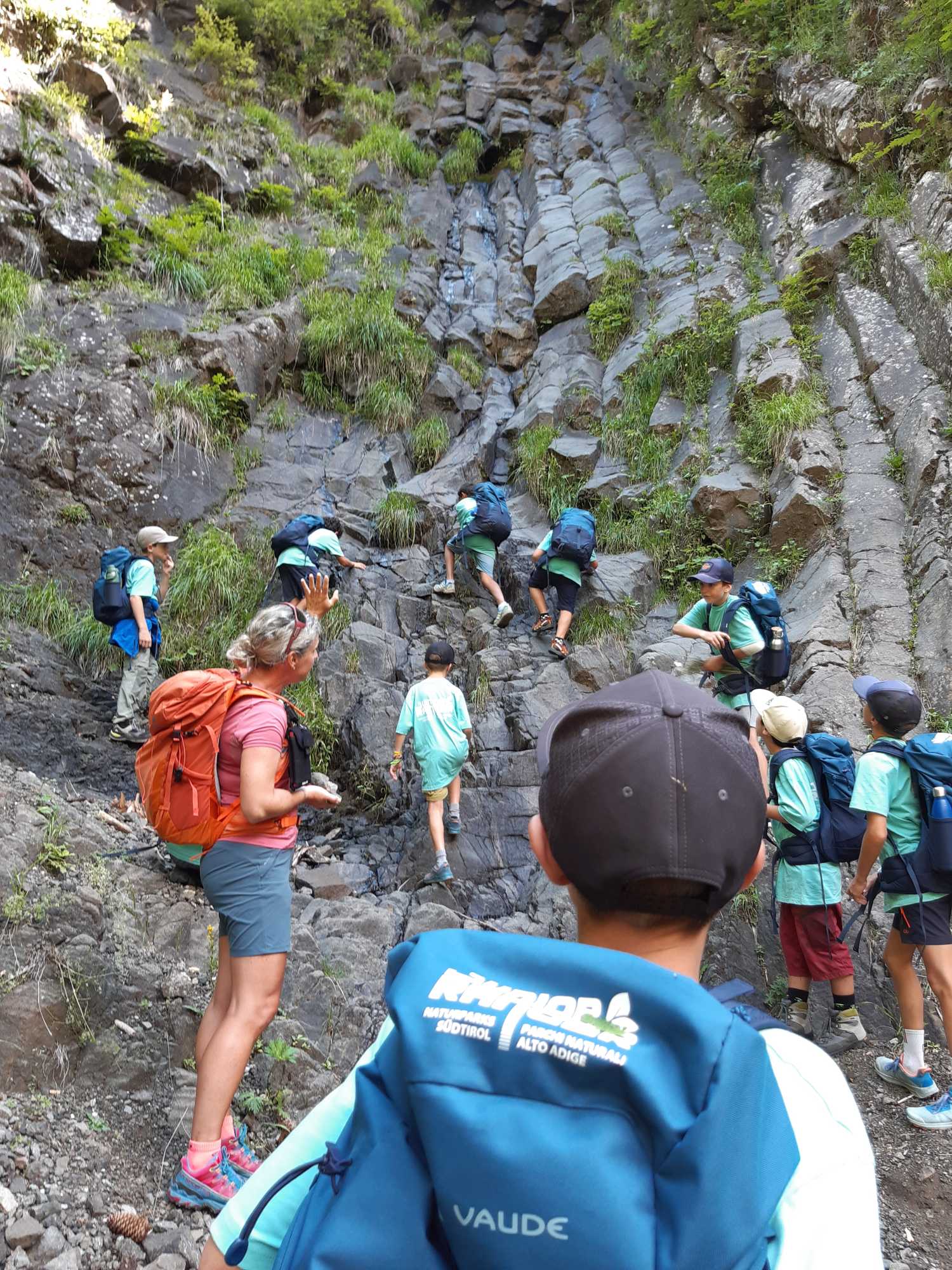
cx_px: 476
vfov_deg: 67.3
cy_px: 635
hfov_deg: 53.1
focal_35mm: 26
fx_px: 953
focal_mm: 3.92
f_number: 1.7
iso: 40
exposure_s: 1/50
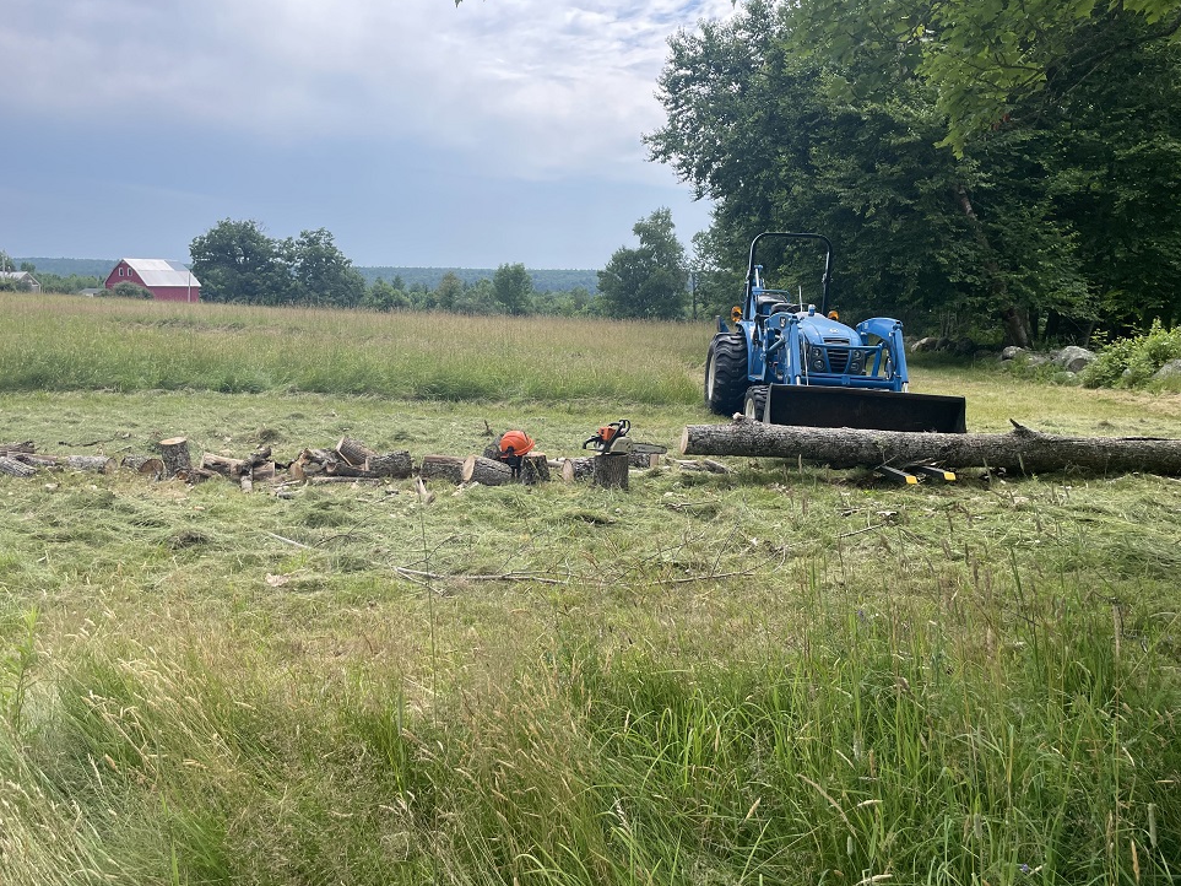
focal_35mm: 27
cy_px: 428
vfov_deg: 51.3
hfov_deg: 65.3
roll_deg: -0.3
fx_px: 921
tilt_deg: -9.2
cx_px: 571
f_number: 1.6
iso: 32
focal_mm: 4.2
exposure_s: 1/2353
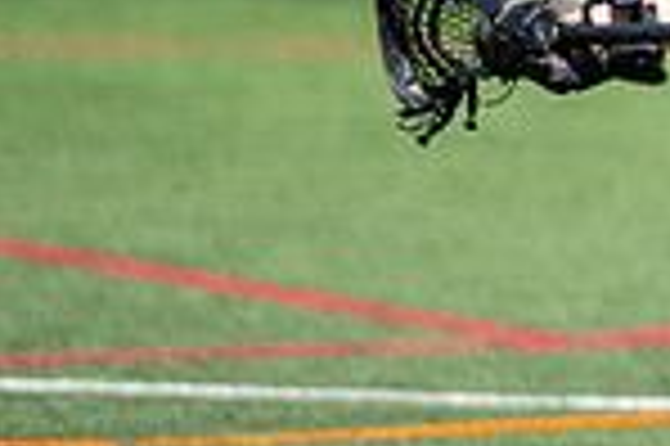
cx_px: 1163
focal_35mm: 818
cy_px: 129
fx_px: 15207
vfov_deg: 1.7
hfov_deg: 2.5
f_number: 2.8
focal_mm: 200
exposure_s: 1/2000
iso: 100
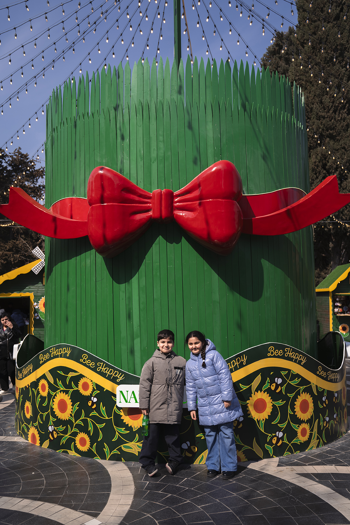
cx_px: 175
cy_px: 262
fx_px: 466
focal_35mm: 32
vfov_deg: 58.7
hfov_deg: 41.1
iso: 100
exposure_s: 1/800
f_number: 4
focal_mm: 32
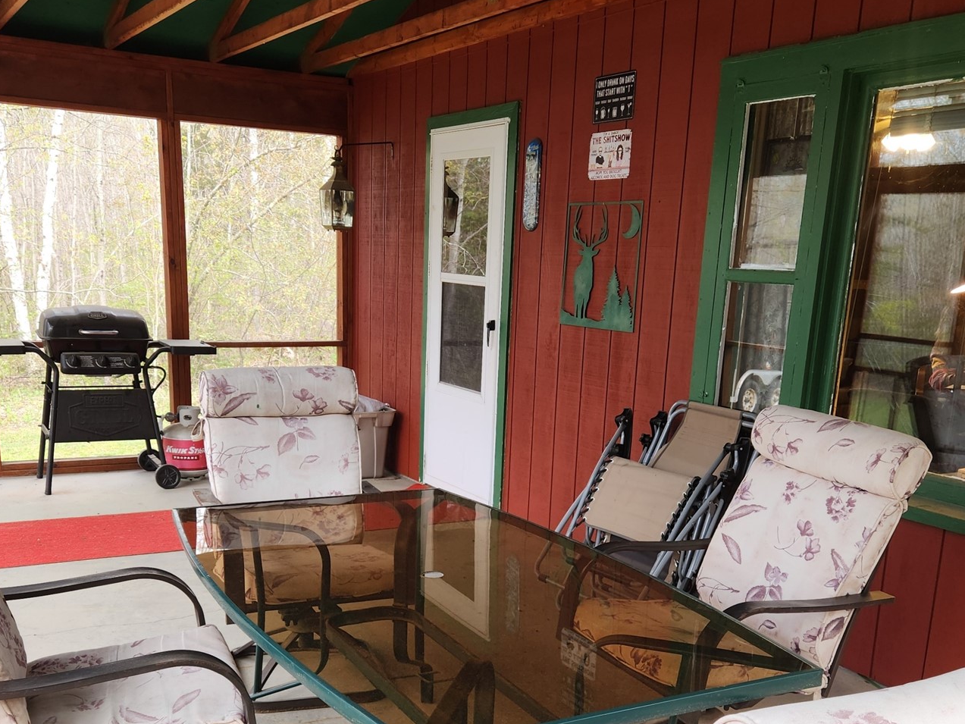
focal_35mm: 37
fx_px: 1032
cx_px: 468
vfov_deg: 37.8
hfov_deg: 50.1
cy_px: 531
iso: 80
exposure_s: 1/180
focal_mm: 5.4
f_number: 1.8
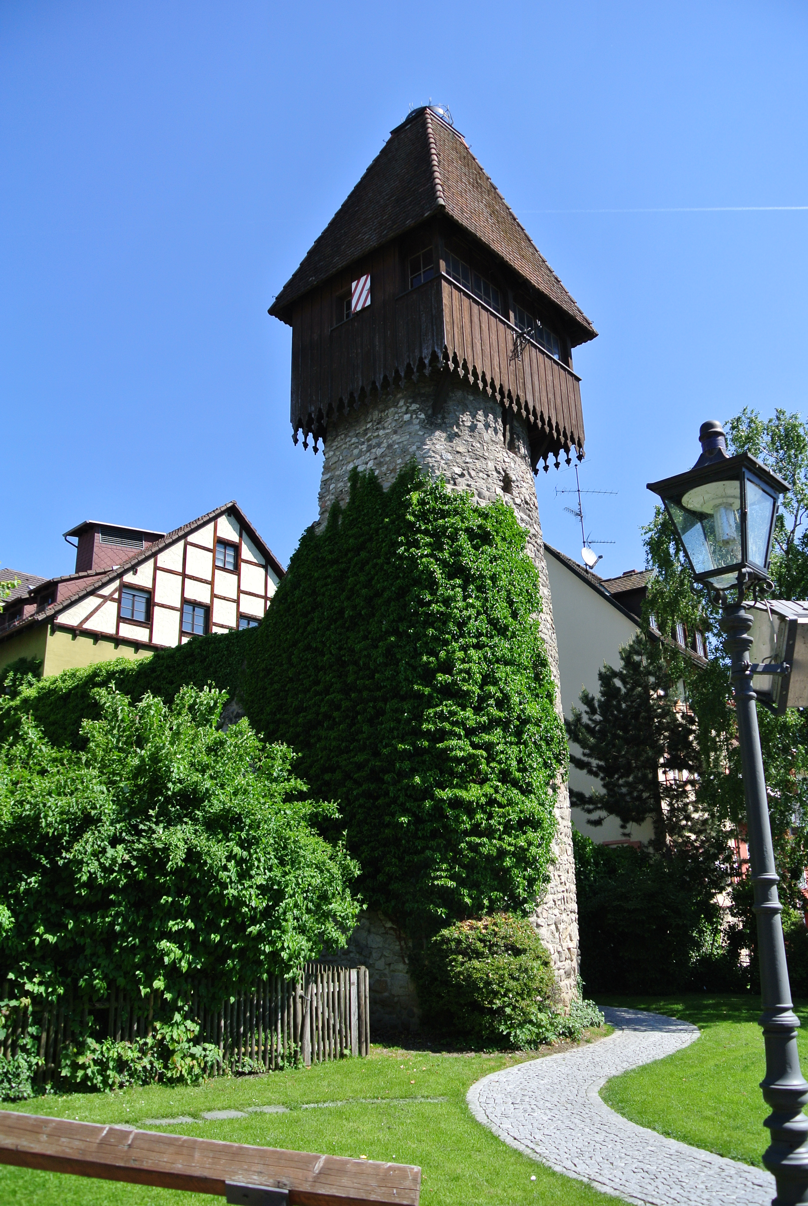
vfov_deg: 67.3
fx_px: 906
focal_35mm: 27
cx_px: 404
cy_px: 603
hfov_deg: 48.0
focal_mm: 10
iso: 100
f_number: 4.5
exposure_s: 1/500
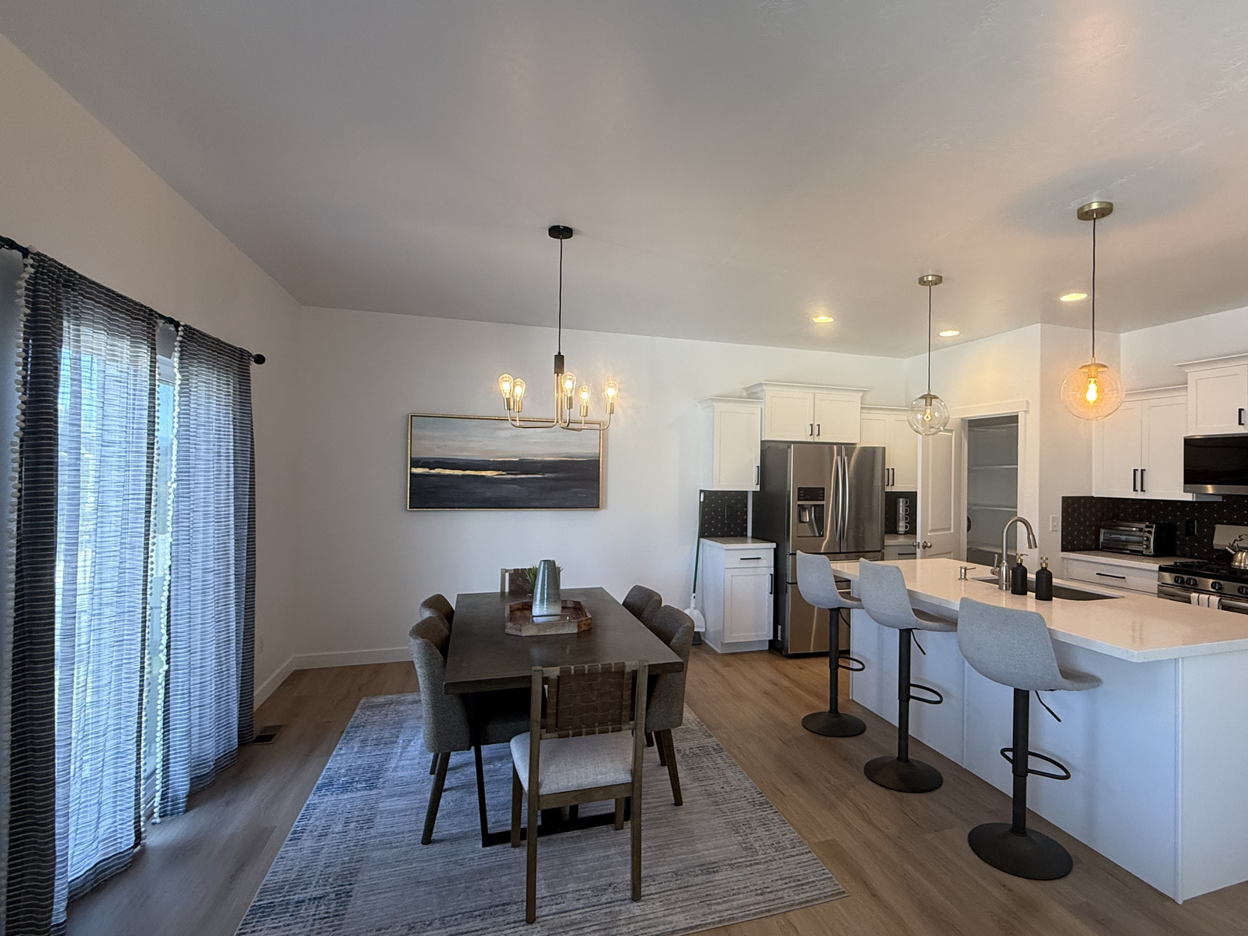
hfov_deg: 87.1
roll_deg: -1.9
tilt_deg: +1.0
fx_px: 649
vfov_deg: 71.6
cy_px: 464
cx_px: 719
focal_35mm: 18
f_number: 2.2
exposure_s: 1/120
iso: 200
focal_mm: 2.22
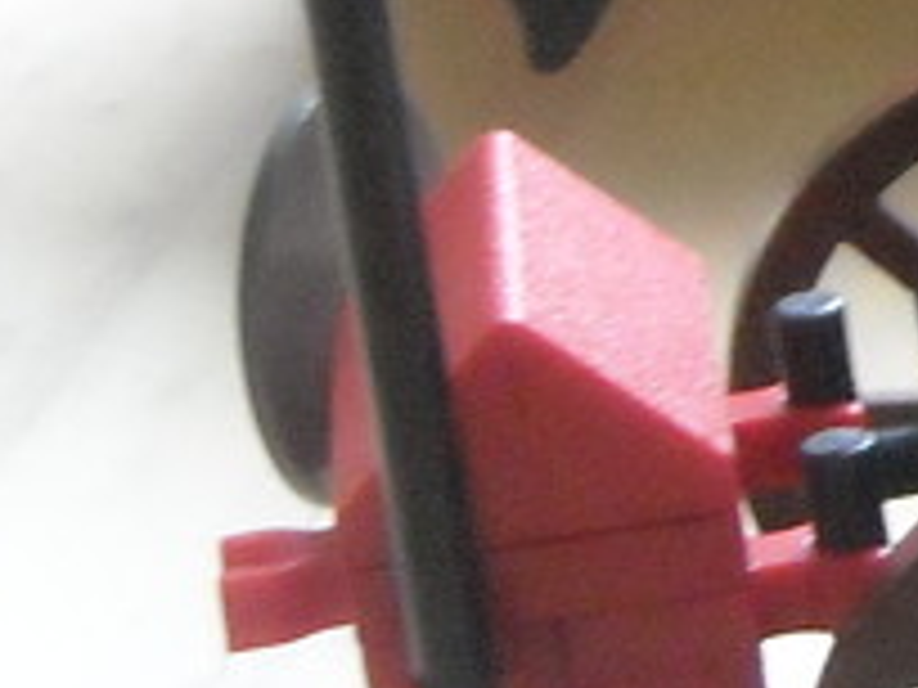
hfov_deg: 8.0
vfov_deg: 6.2
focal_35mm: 238
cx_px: 1818
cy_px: -38
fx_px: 6312
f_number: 3.3
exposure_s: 1/17
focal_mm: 8.85
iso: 800
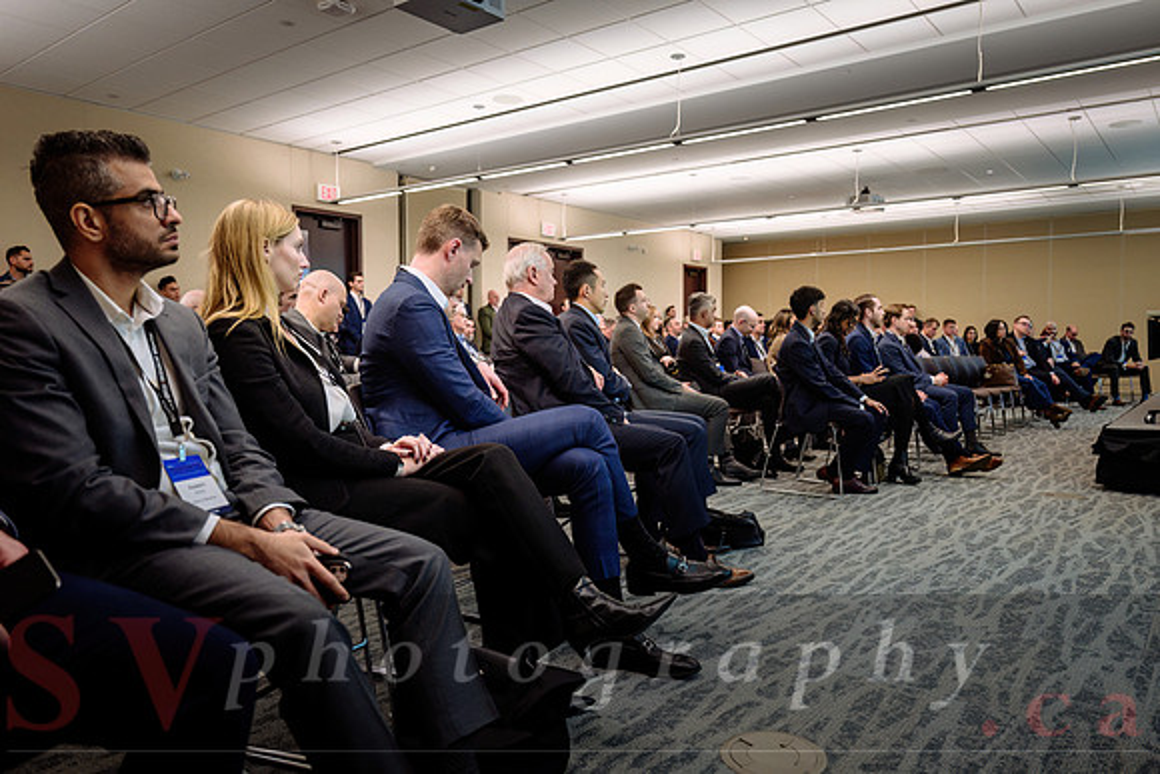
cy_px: 378
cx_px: 608
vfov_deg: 50.2
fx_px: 827
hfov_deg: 70.1
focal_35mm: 26
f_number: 2.8
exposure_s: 1/125
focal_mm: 24
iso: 800
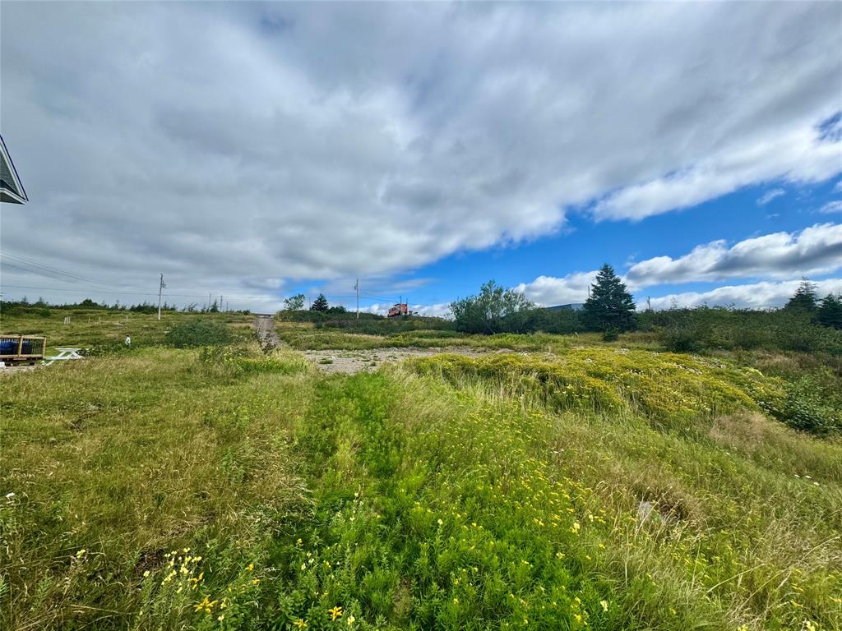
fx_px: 341
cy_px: 316
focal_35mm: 14
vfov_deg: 85.7
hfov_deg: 102.1
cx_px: 421
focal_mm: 2.22
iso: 40
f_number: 2.2
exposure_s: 1/2415
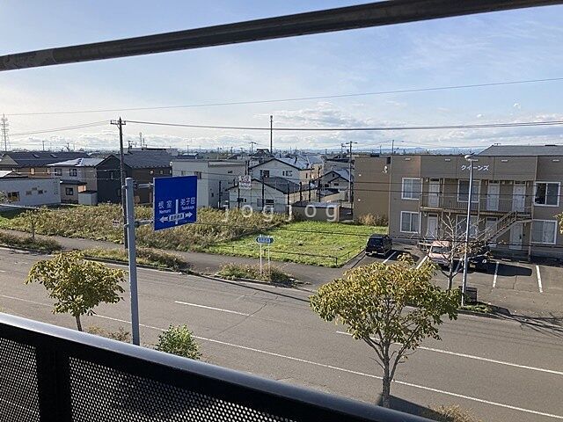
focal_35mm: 28
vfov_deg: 49.7
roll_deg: -2.2
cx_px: 282
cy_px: 211
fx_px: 455
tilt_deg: -8.2
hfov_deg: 63.4
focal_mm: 3.99
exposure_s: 1/2433
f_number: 1.8
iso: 20
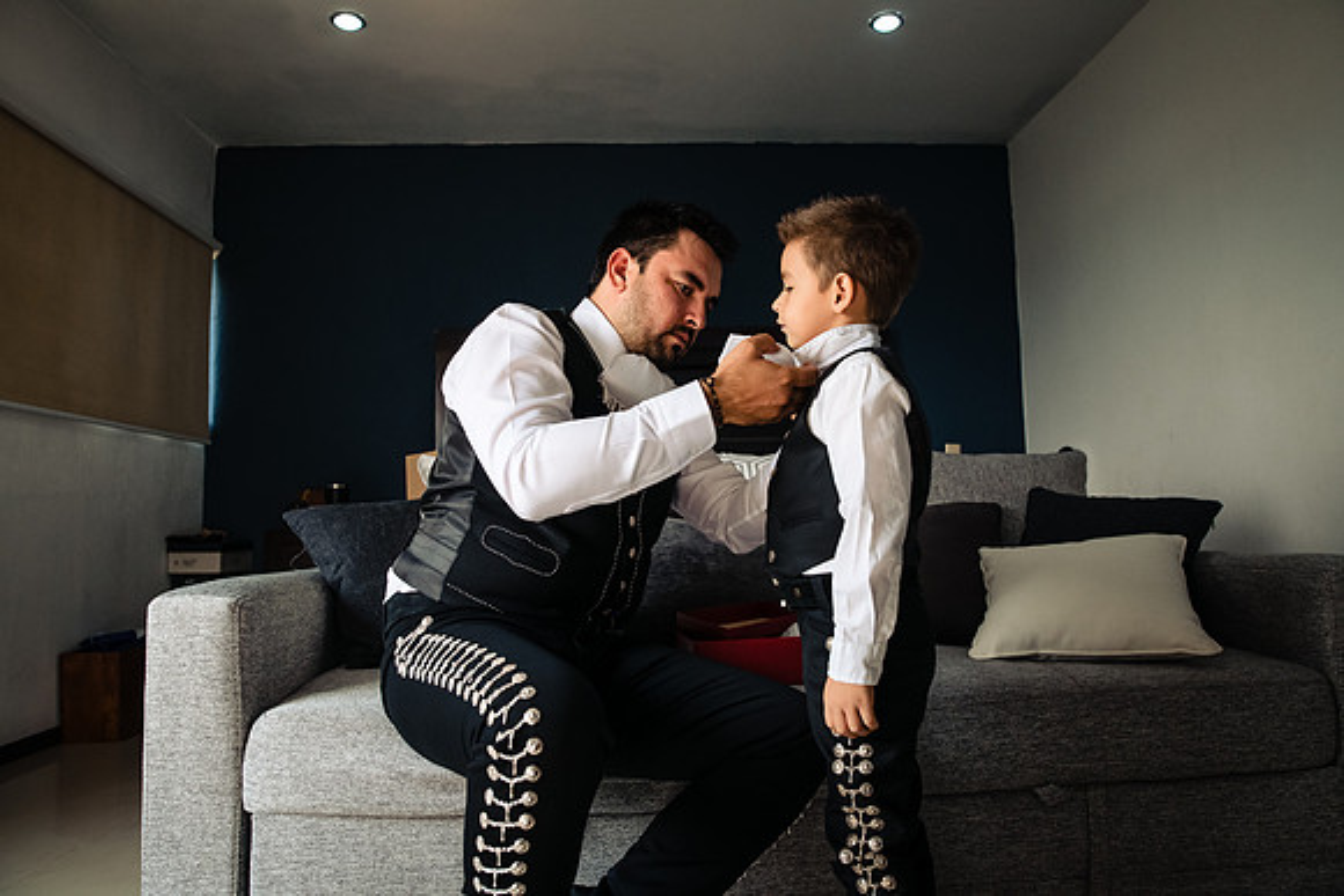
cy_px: 448
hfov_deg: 73.7
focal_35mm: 24
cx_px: 672
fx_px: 896
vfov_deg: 53.2
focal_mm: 24
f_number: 5
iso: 1600
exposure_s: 1/250
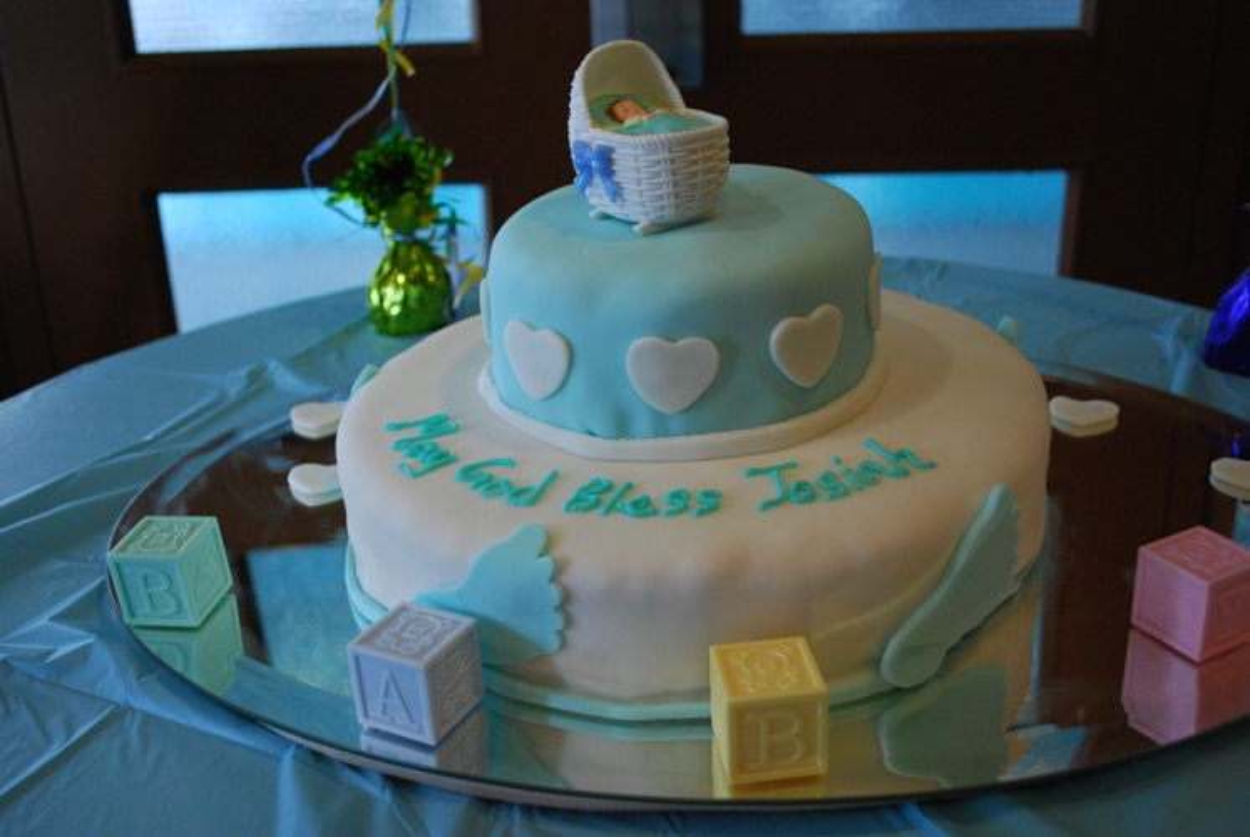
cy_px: 418
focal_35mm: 39
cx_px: 625
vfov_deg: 34.3
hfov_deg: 49.5
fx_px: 1356
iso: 800
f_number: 4.2
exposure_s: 1/60
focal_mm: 26
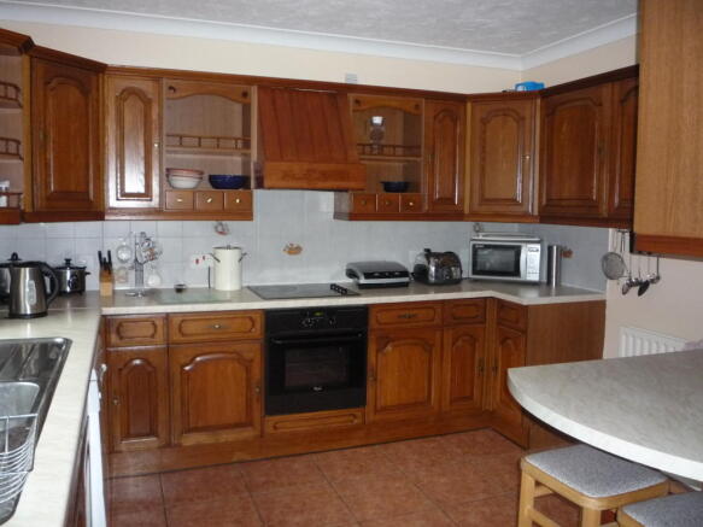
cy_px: 264
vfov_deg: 46.8
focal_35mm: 30
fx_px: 609
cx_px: 352
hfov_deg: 60.0
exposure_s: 1/30
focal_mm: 5.2
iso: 400
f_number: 3.3
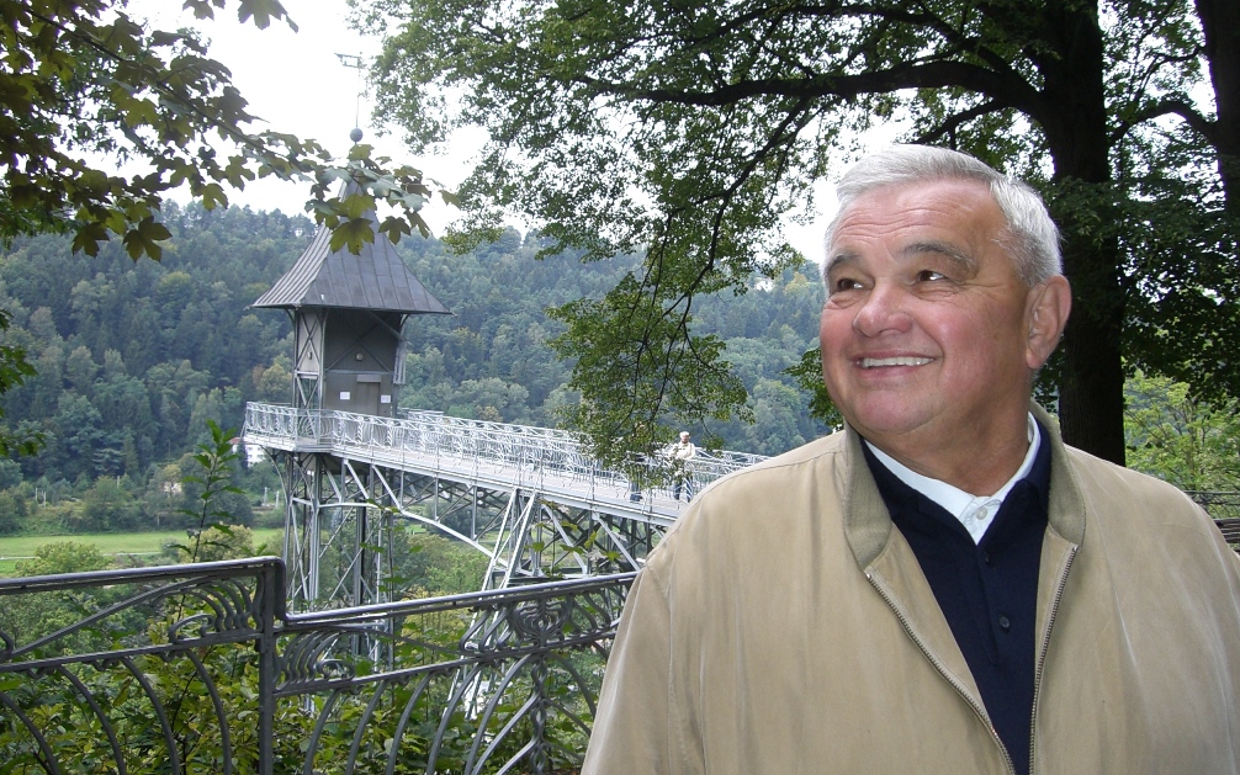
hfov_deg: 48.2
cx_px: 620
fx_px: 1386
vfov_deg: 31.2
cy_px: 356
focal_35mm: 41
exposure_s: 1/100
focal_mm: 6.2
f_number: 2.7
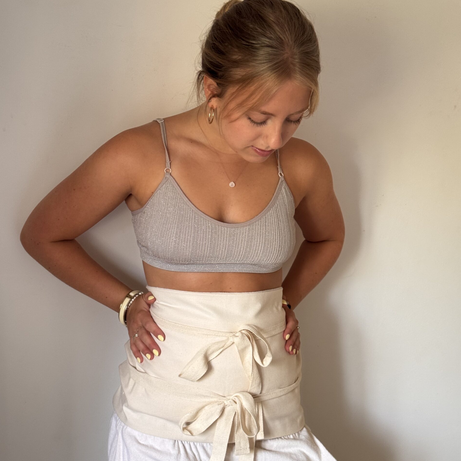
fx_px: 859
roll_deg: -1.4
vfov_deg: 30.0
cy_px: 253
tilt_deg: -10.2
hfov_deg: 30.0
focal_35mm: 57
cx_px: 230
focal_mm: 6.76
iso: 100
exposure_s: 1/60
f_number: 1.78
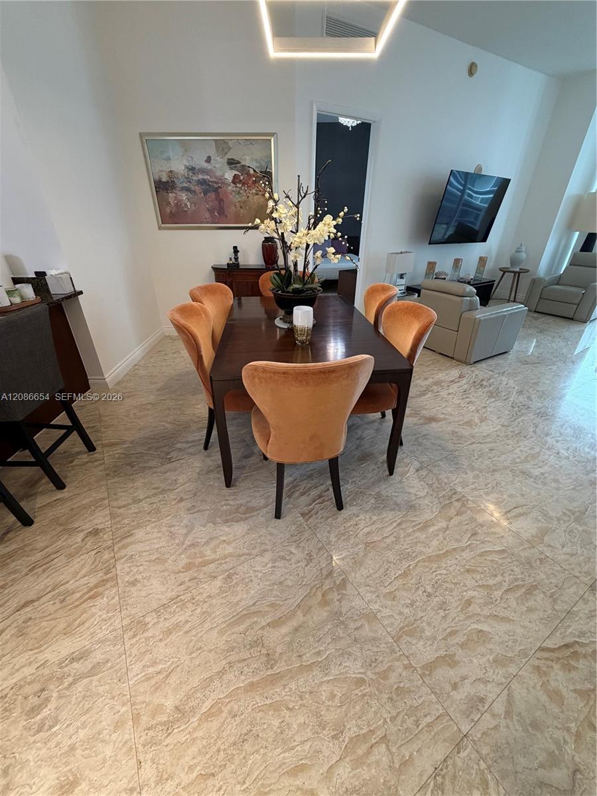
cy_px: 398
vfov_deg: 102.1
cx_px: 298
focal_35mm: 14
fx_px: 322
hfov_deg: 85.7
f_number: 2.2
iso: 200
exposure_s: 1/60
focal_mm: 2.22
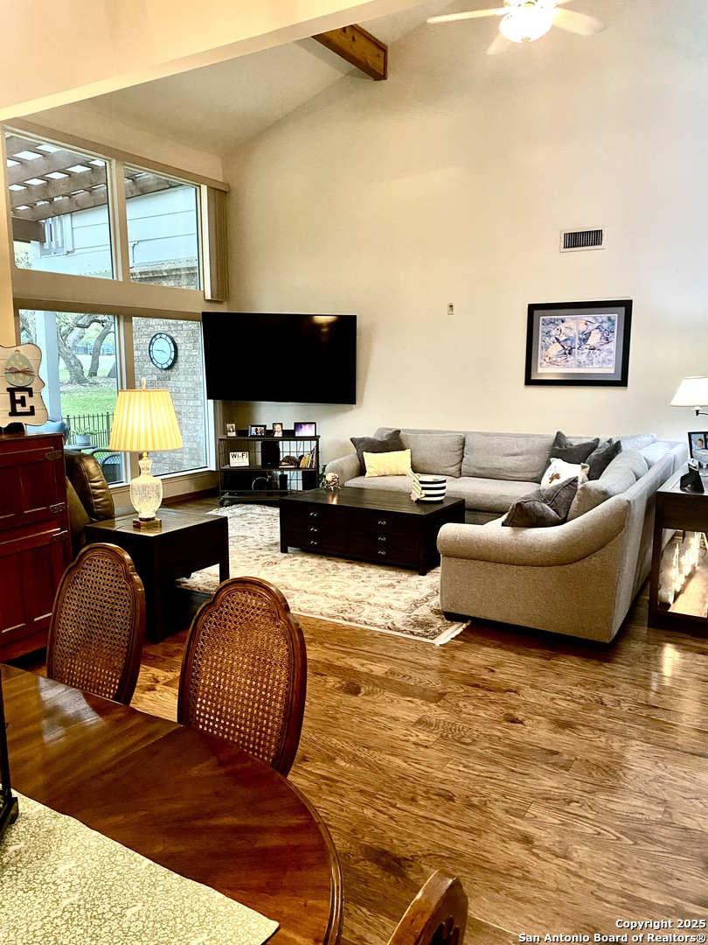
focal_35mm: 26
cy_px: 472
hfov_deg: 53.1
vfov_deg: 67.3
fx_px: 709
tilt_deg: -7.4
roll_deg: +0.3
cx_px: 354
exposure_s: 1/60
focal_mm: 4.25
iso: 500
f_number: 1.8
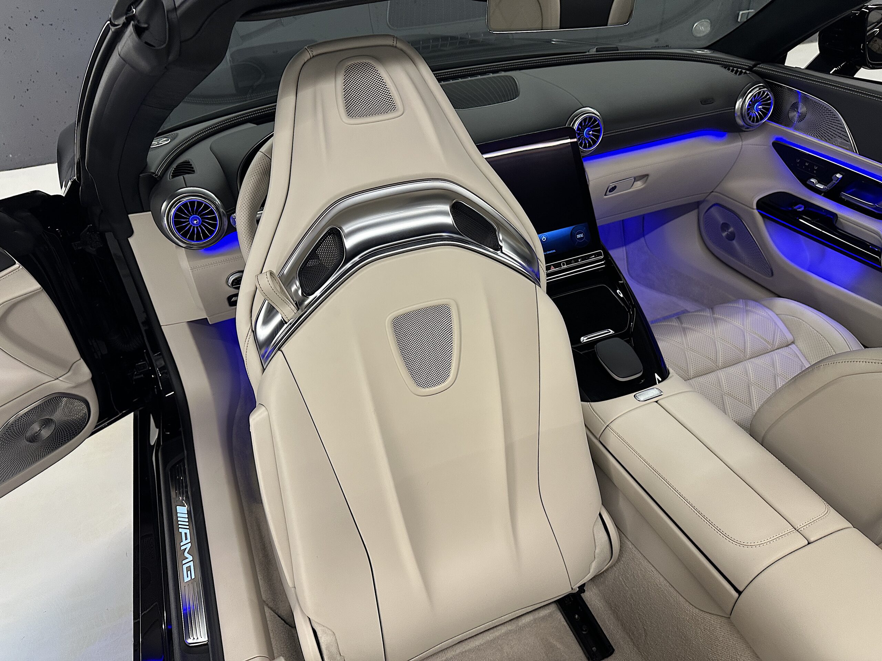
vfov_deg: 56.8
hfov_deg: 71.6
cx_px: 441
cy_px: 330
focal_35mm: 24
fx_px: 612
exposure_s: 1/50
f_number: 1.78
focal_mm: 6.86
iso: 250
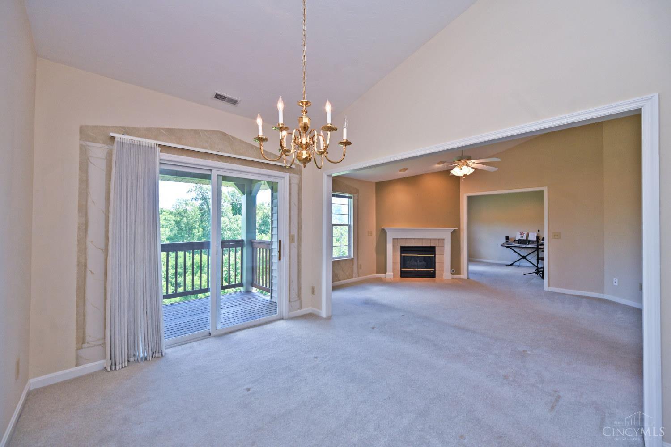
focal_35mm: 14
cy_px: 224
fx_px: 261
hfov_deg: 104.3
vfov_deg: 81.2
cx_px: 336
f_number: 5.6
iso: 180
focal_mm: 14
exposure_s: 1/125
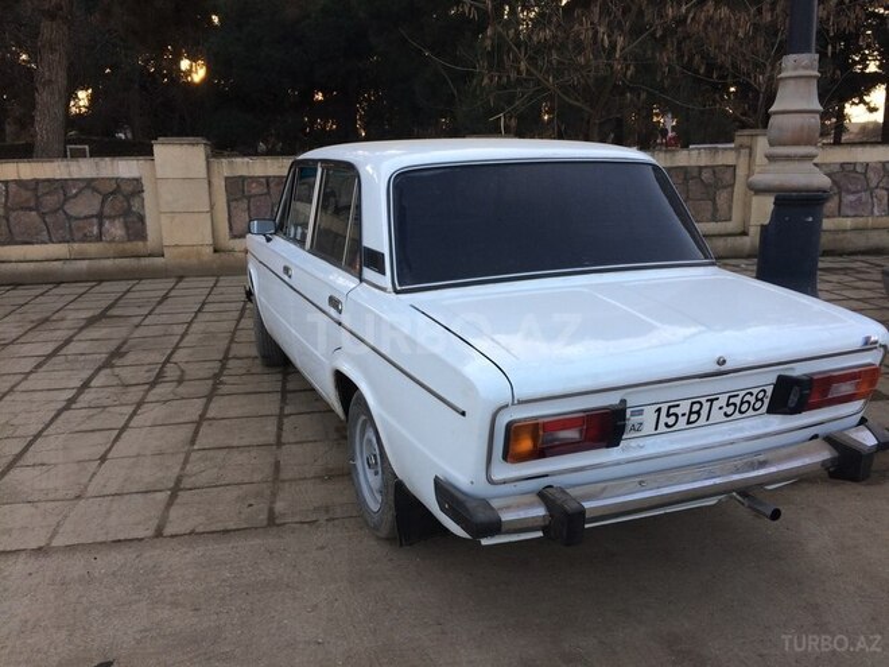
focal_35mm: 29
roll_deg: +1.0
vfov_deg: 48.2
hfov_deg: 61.7
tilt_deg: -12.9
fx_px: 745
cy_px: 334
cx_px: 444
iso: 32
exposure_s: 1/169
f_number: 2.2
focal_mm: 4.15
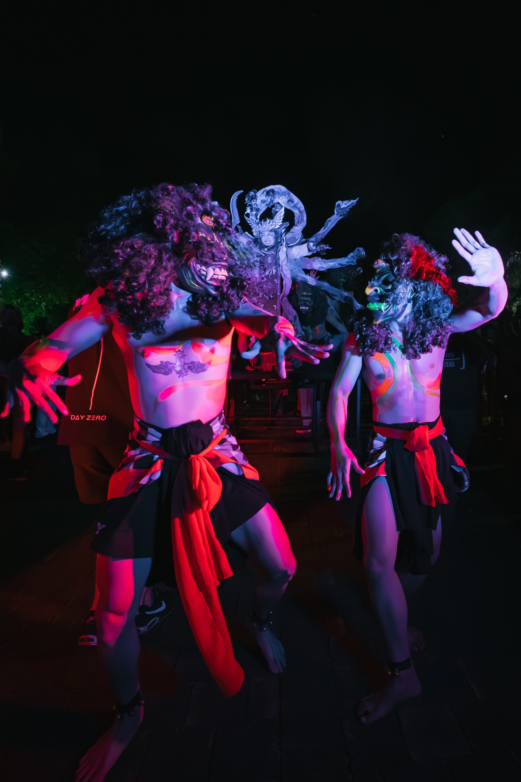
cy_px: 391
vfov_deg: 90.0
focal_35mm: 18
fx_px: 391
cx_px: 335
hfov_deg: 66.1
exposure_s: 1/320
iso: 4000
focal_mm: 12
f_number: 3.2
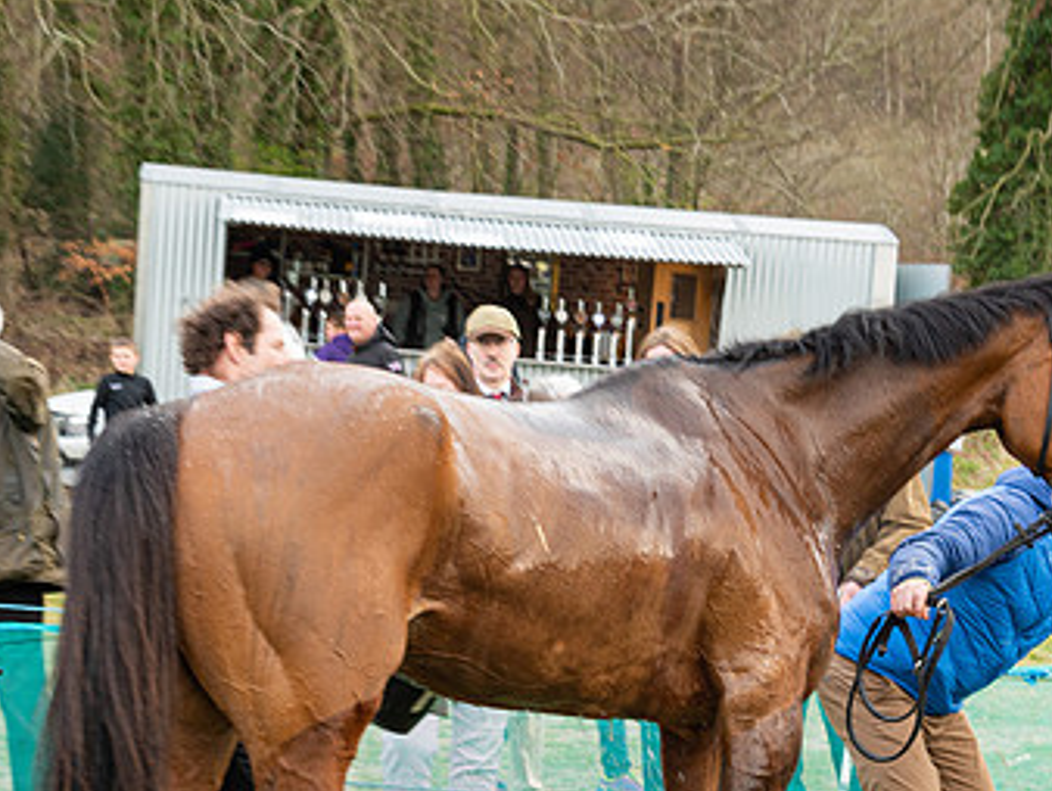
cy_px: 637
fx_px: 3041
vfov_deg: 14.7
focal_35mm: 100
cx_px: 624
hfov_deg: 19.6
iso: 400
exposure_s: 1/125
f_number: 5
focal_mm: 46
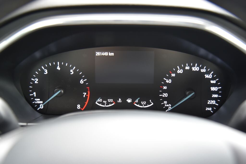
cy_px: 82
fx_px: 301
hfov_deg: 44.5
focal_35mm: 44
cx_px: 123
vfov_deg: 30.6
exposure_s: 1/15
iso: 500
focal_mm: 44
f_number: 4
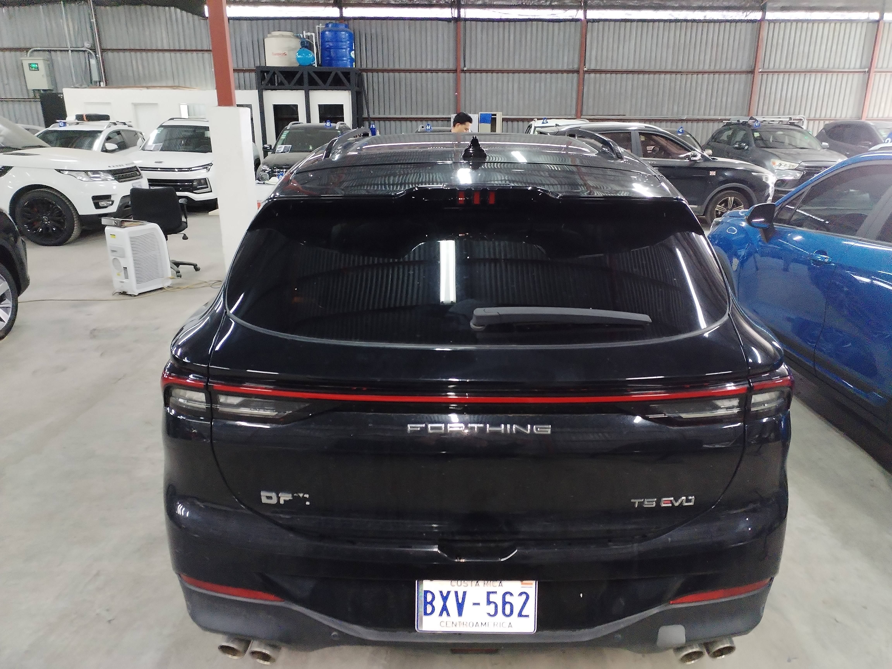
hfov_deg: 61.7
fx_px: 747
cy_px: 334
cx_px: 446
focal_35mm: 29
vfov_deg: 48.2
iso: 811
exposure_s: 1/25
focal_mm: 4.75
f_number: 1.8
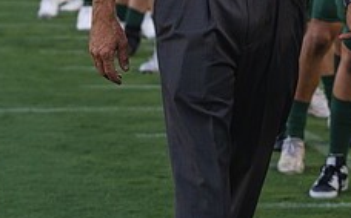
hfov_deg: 9.9
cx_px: 199
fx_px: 2026
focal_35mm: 212
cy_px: -79
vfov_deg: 6.1
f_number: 4
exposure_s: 1/1250
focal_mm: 70
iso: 1250
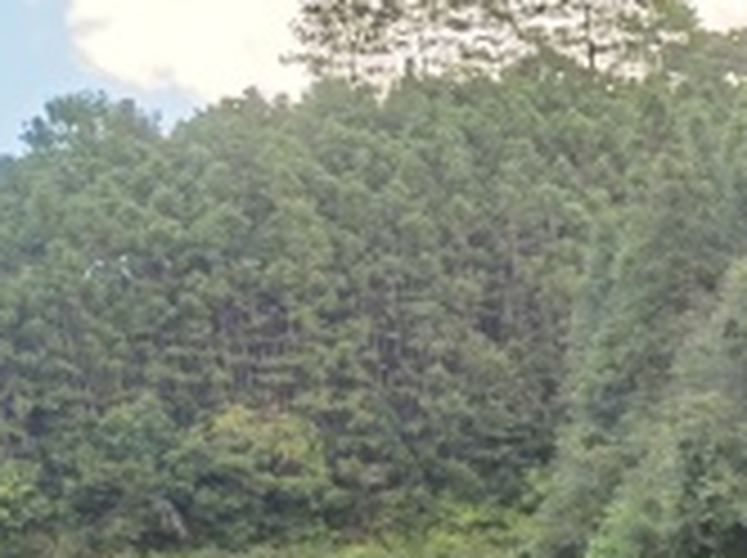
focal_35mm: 111
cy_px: 1125
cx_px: 1670
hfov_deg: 13.8
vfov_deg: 11.9
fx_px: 2392
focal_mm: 6.71
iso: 50
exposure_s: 1/252
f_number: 1.9
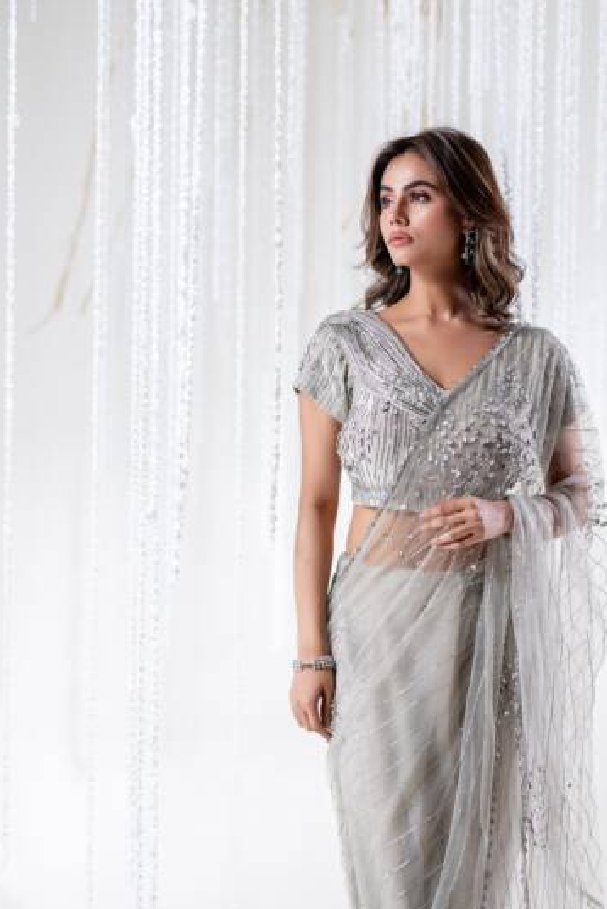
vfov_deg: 22.9
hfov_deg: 15.5
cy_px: 660
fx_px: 2223
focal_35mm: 88
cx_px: 415
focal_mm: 50
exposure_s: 1/320
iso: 160
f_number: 1.2
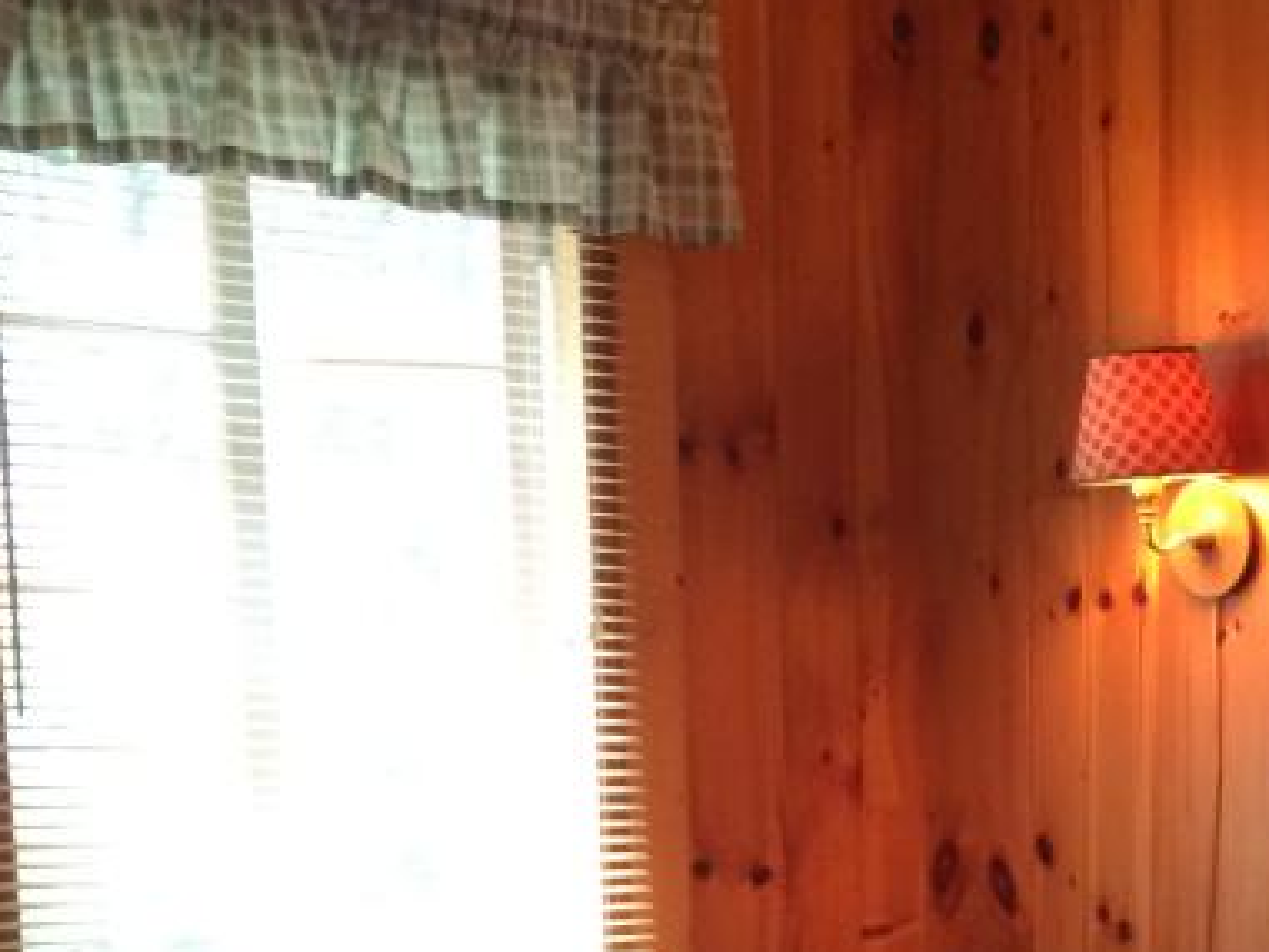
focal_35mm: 78
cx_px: 1212
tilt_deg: -11.0
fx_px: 2860
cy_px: 1212
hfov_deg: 24.1
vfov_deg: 17.8
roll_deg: -1.1
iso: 160
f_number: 2.2
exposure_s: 1/30
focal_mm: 4.15
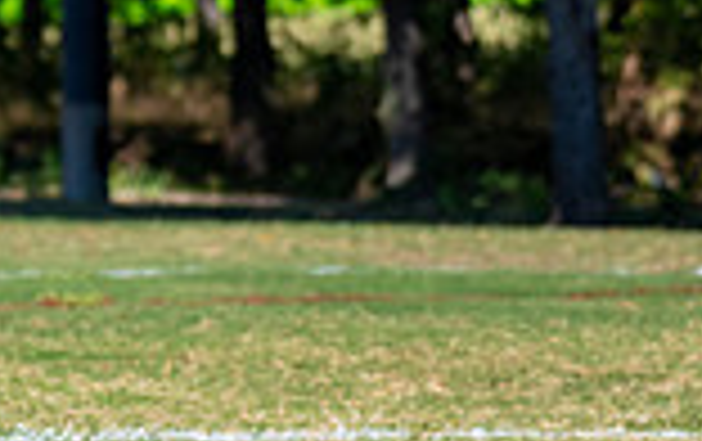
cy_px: -303
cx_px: -284
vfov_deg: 3.3
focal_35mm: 399
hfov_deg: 5.2
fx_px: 7645
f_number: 2.8
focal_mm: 70
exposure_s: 1/2500
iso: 160
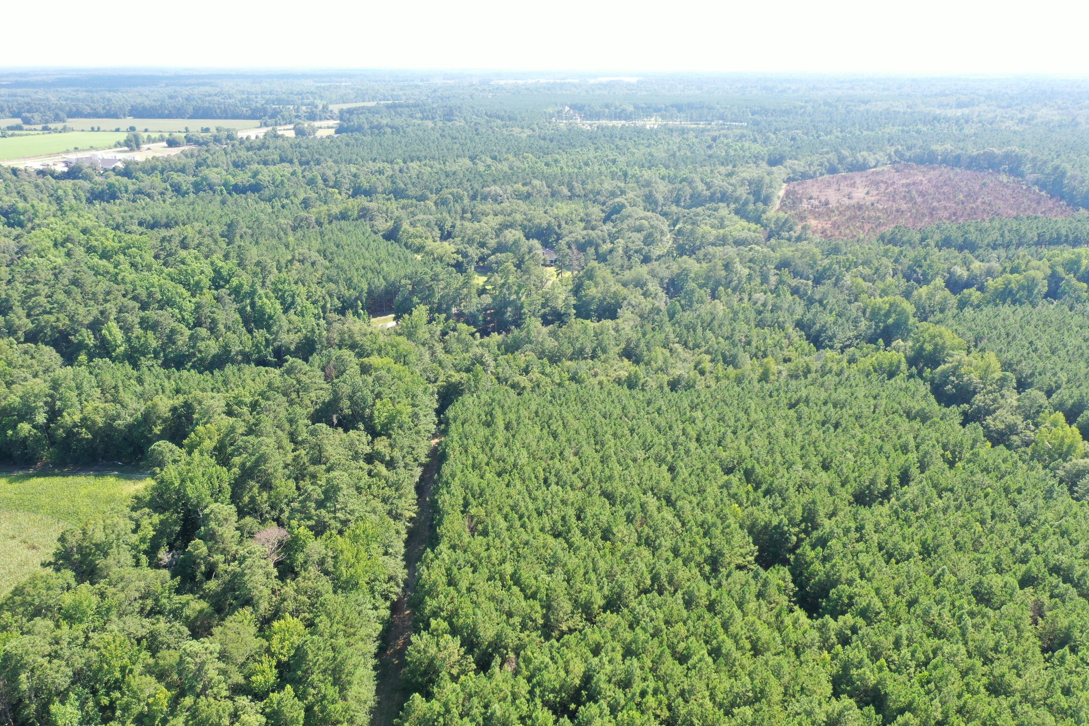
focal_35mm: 28
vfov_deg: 46.4
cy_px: 363
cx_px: 544
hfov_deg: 65.5
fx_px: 847
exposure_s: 1/160
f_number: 4.5
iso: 100
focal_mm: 10.26
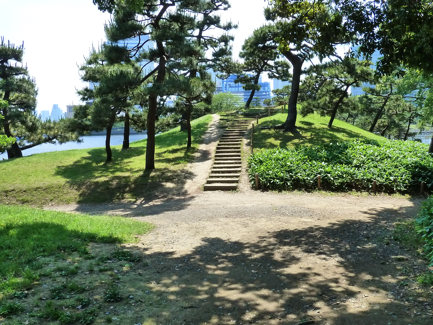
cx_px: 241
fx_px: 400
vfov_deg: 44.0
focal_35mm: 32
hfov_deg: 56.7
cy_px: 137
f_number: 4
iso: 200
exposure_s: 1/250
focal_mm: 4.1
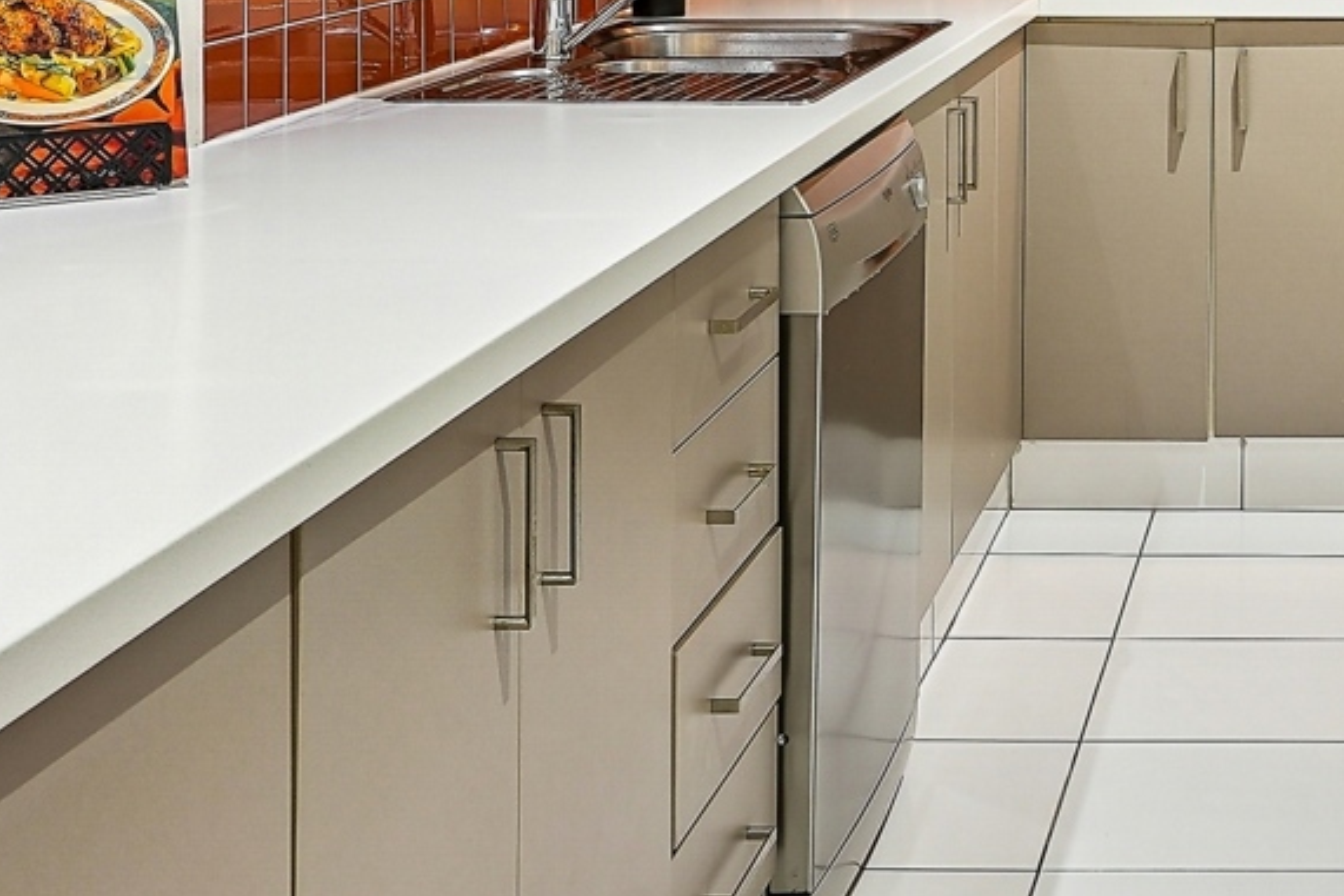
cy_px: -195
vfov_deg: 18.4
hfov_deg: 26.8
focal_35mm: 70
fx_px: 2614
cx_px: 1433
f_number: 11
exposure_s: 1/1.25
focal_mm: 25
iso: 200
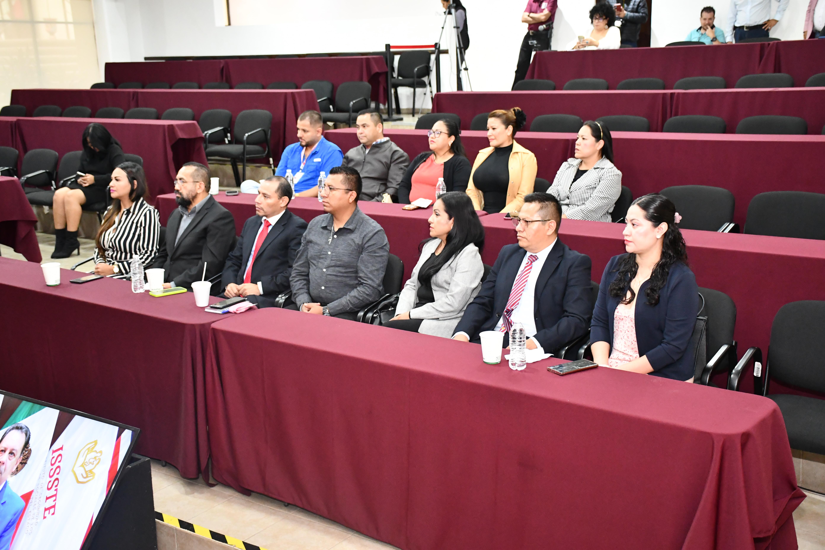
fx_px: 1031
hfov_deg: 43.6
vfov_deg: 29.9
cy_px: 275
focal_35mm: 45
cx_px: 412
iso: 4000
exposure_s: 1/60
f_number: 4
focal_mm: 30
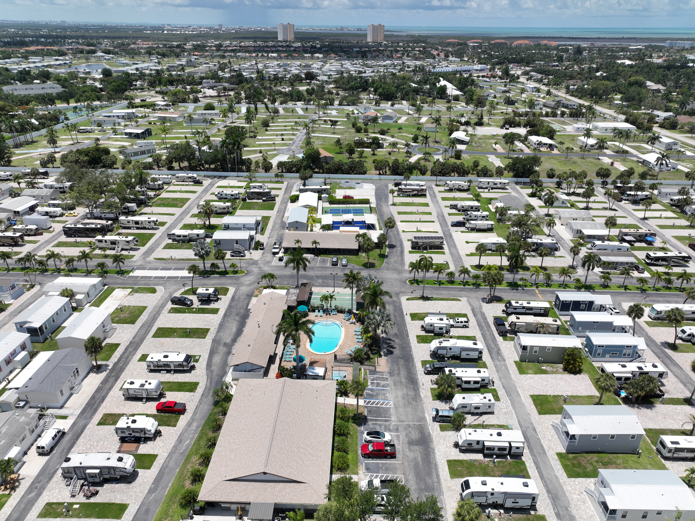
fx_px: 482
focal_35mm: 24
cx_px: 348
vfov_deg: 56.8
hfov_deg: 71.6
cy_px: 260
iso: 100
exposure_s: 1/2000
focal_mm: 12.29
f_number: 3.5
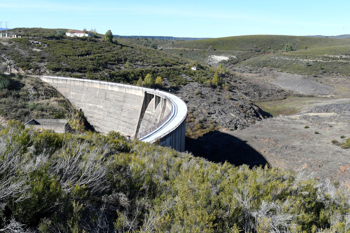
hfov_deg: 43.6
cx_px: 175
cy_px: 116
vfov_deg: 29.9
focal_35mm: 45
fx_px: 437
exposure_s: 1/1000
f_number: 8
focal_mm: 30
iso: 400
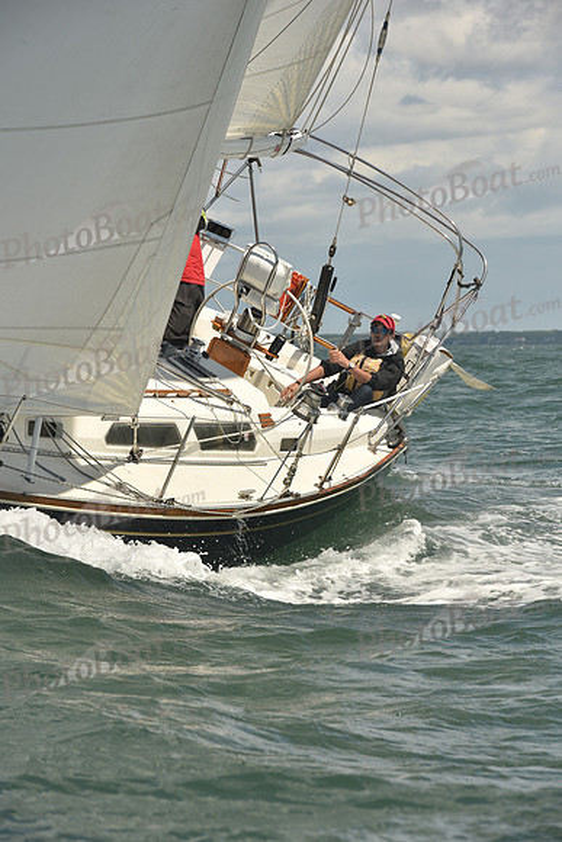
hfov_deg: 6.9
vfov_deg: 10.3
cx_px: 281
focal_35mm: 200
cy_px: 421
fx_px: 4680
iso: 320
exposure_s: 1/800
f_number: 13
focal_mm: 200
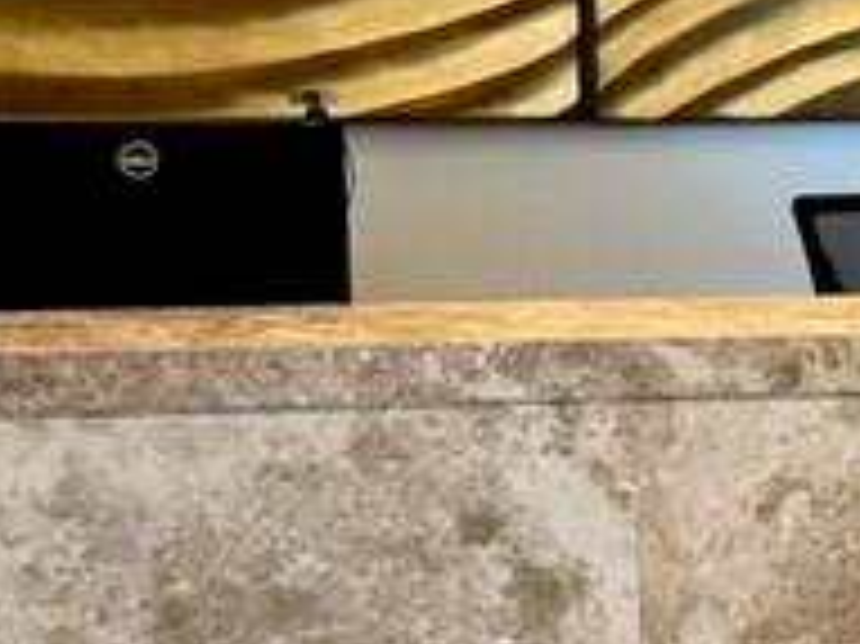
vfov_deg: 16.9
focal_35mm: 87
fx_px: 2160
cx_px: 626
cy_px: 234
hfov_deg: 22.3
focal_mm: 5.1
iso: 250
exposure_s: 1/60
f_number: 1.6
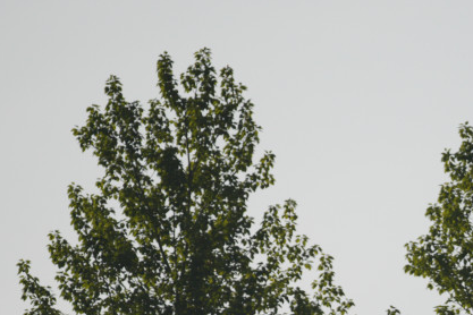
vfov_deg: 1.1
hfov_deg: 1.6
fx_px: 16738
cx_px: 454
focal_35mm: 1274
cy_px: 263
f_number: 5.6
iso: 800
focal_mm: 500
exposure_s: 1/6400
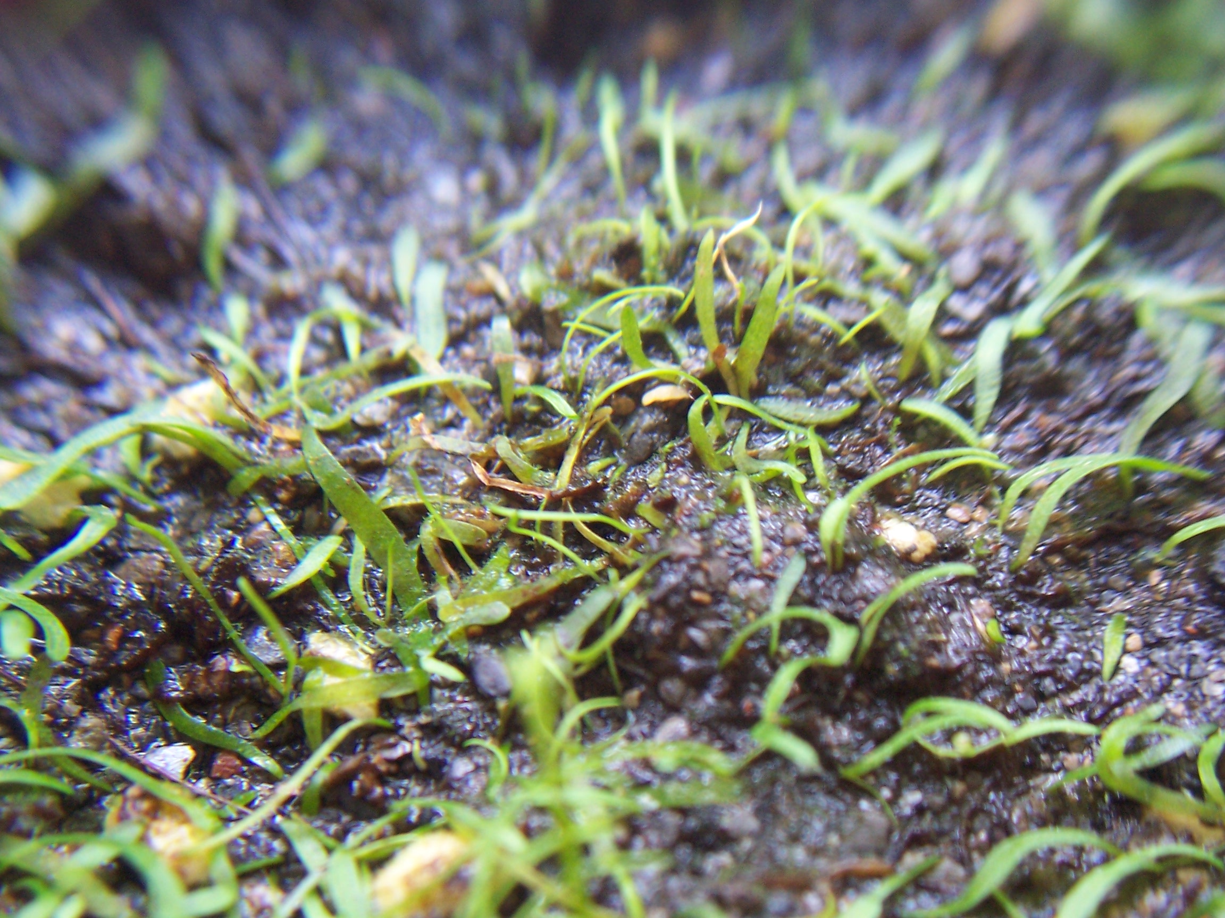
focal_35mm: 42
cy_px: 459
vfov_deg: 34.3
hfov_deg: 44.8
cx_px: 612
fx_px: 1486
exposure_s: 1/8
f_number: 3
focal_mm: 7
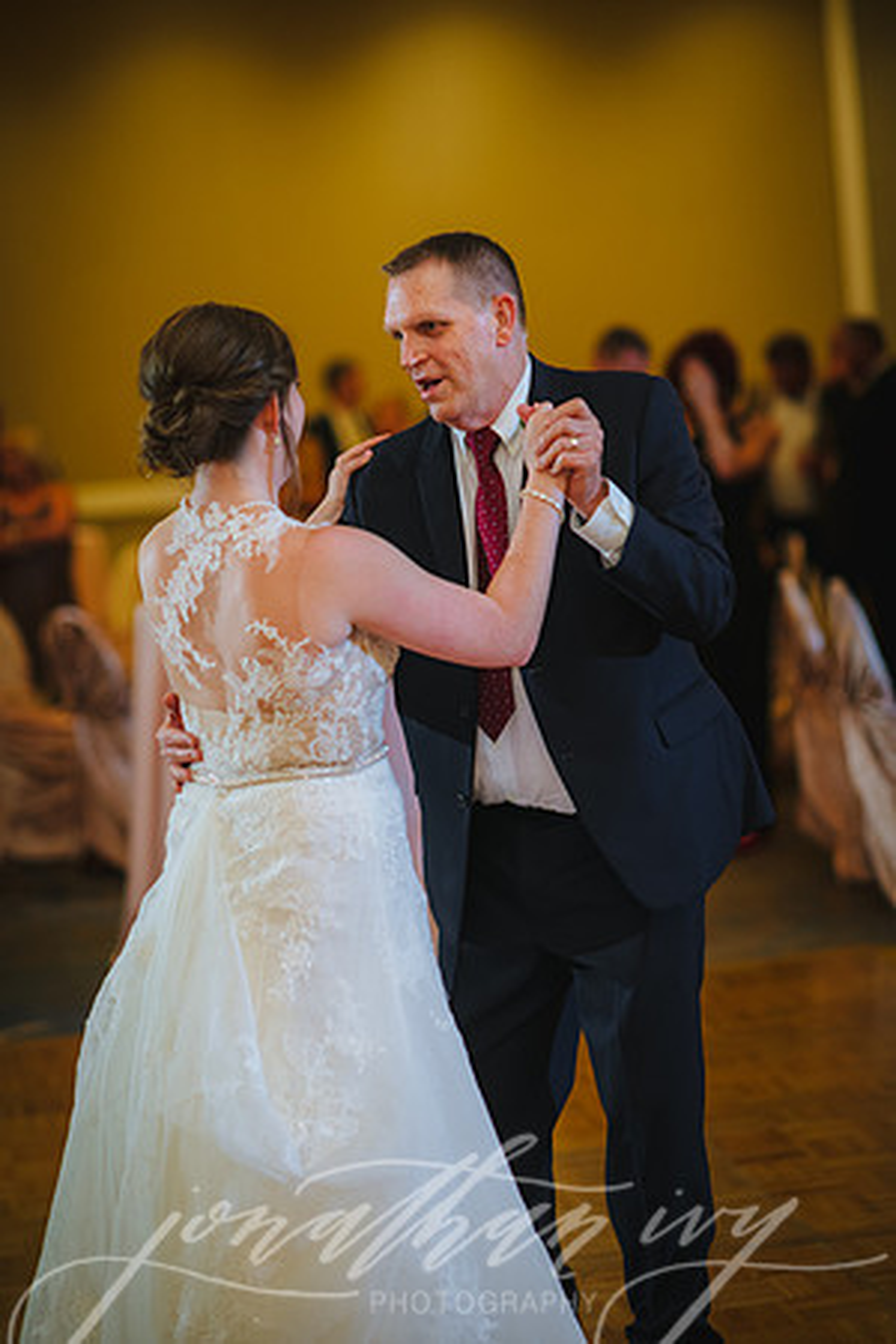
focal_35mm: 85
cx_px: 448
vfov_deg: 23.9
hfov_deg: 16.1
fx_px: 3173
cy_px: 672
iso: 800
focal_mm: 85
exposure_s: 1/80
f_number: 2
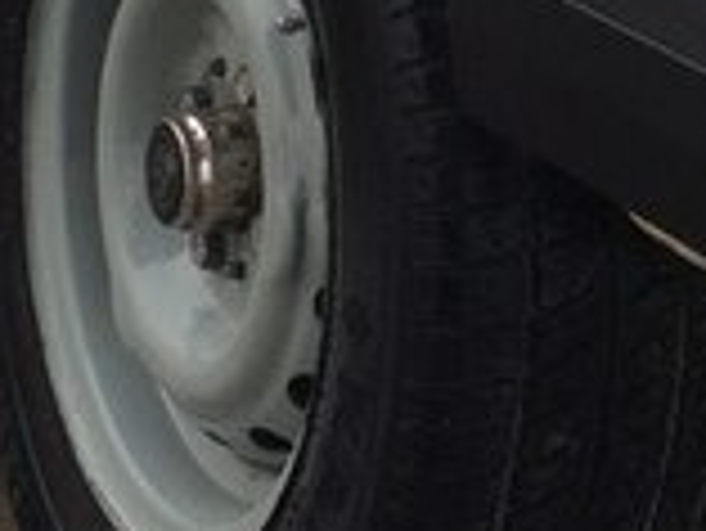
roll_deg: -6.1
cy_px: -236
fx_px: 2490
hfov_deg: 16.0
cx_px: 567
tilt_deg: -14.4
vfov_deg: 11.7
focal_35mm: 122
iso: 40
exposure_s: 1/100
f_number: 2.2
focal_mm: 4.15
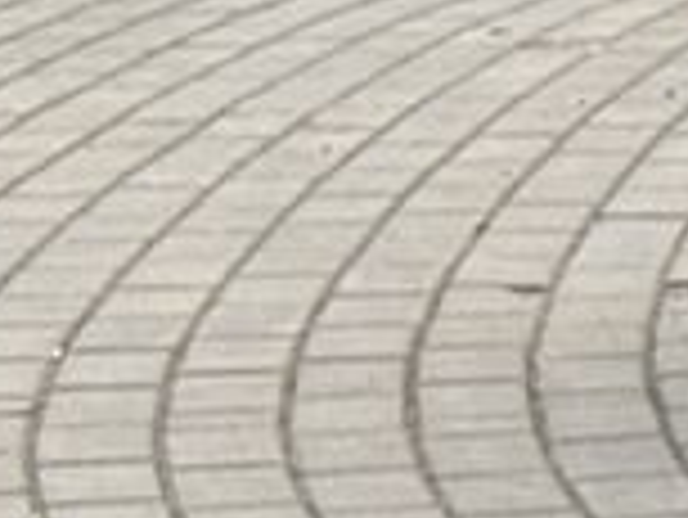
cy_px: -108
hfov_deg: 4.8
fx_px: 7499
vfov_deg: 3.9
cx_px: 2635
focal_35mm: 377
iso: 80
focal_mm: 6.76
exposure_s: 1/1484
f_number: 1.78
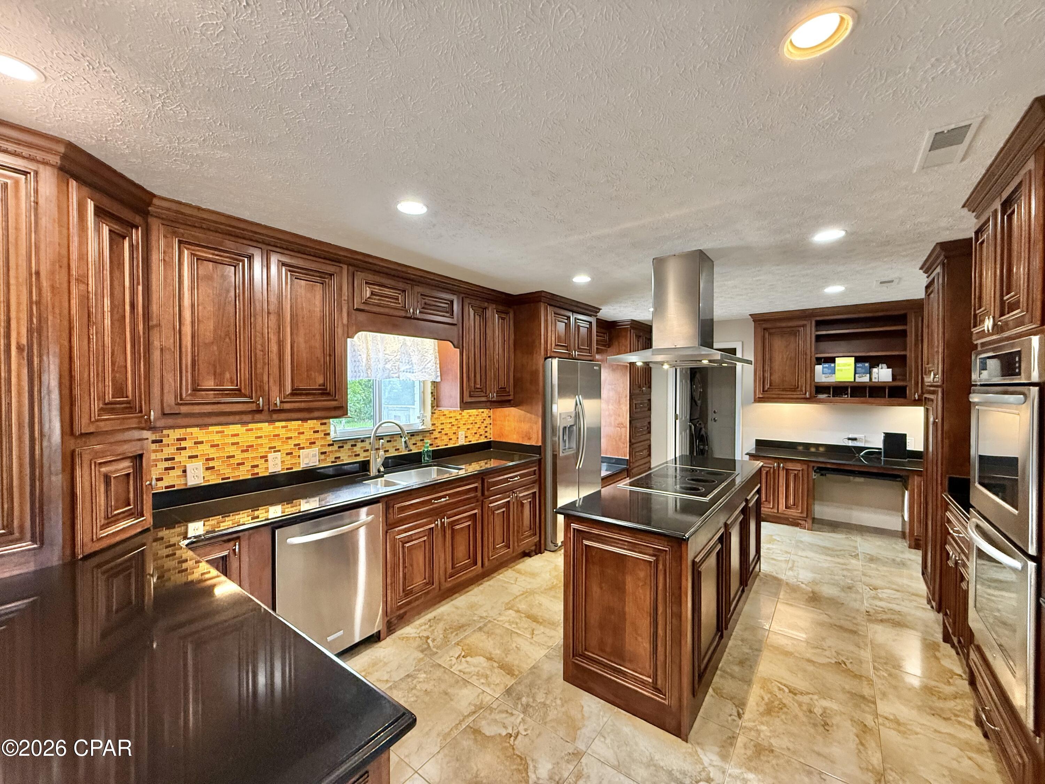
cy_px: 392
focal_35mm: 14
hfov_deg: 102.1
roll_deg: -0.3
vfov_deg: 85.7
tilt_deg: -0.2
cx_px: 522
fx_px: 423
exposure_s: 1/60
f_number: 2.2
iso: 320
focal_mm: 2.22
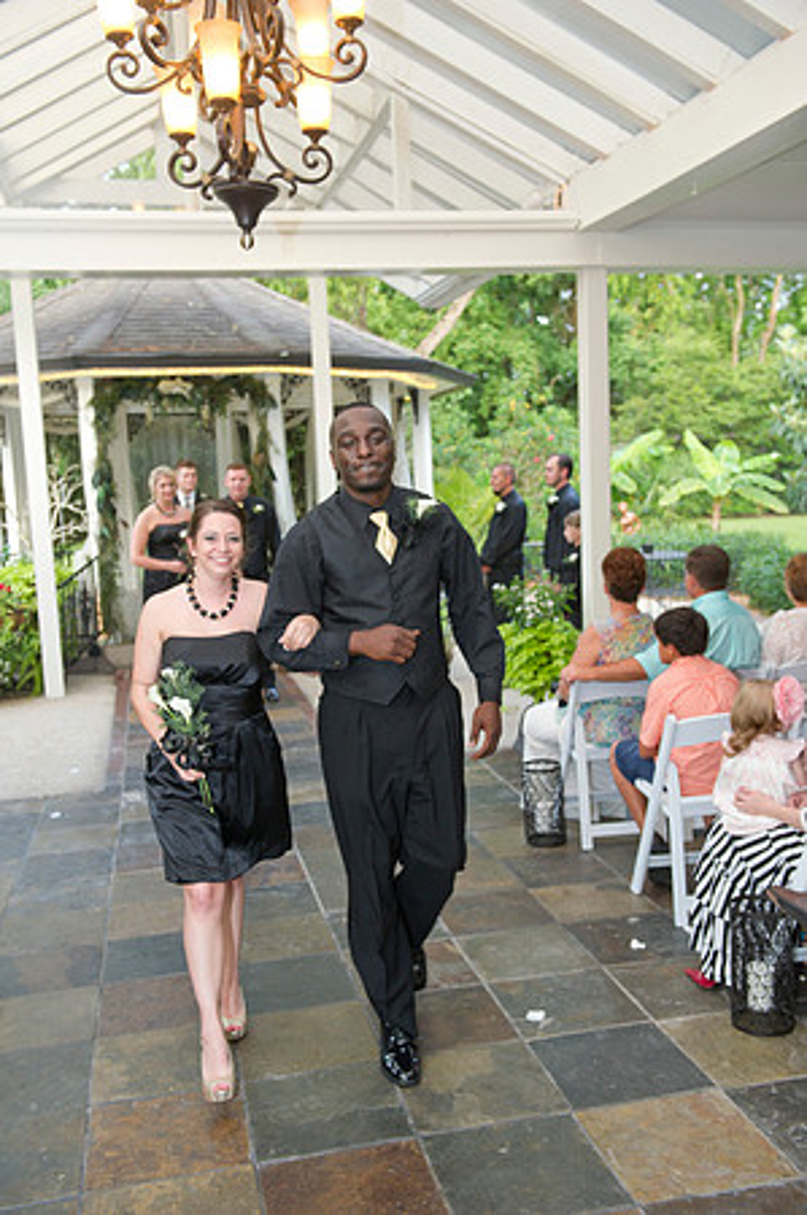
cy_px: 608
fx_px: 1180
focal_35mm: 35
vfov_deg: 54.5
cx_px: 404
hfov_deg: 37.8
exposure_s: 1/125
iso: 800
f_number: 4
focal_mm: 35
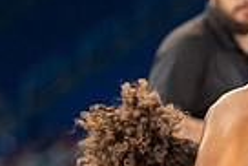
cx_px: 300
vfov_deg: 2.2
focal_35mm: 625
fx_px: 4310
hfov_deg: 3.3
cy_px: 287
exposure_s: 1/800
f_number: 2.8
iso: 1800
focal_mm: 120
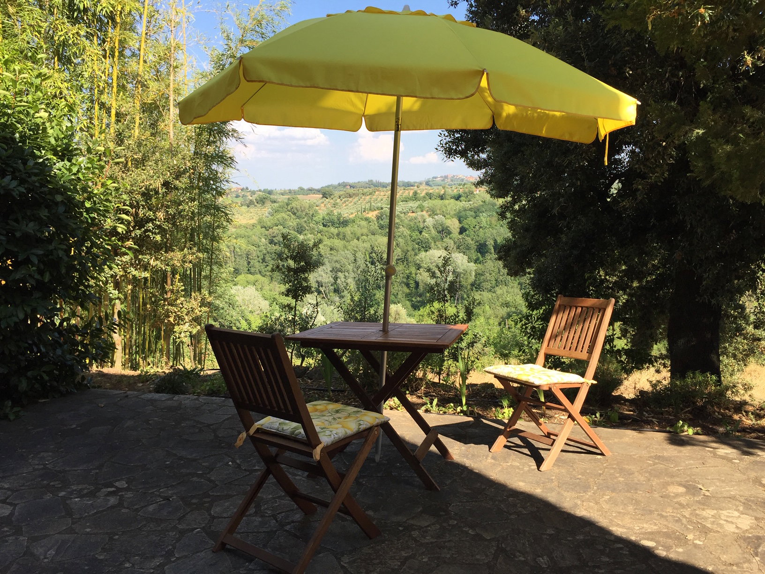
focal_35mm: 29
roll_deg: -1.2
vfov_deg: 48.2
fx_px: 641
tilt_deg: -7.6
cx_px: 382
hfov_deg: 61.7
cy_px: 287
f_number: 2.2
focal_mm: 4.15
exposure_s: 1/920
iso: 32
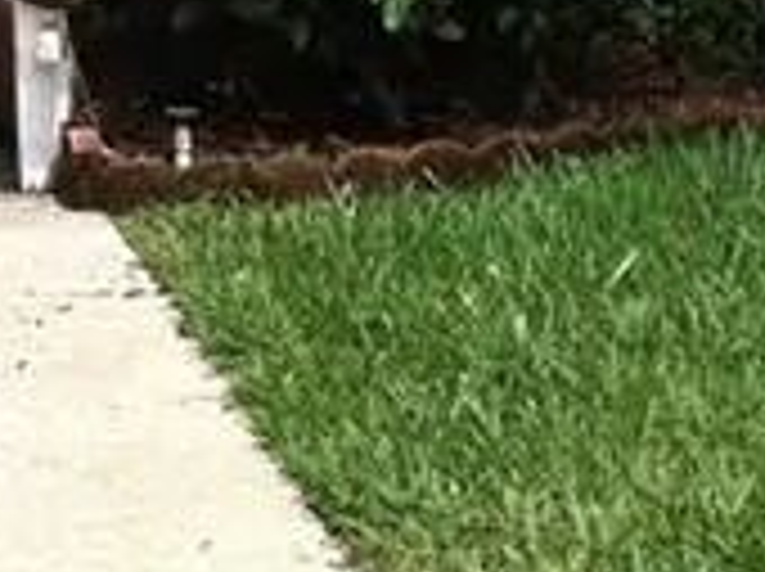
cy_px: 212
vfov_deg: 7.0
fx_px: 4656
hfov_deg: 9.3
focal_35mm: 211
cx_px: 792
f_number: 2.8
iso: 80
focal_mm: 3.85
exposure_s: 1/1034
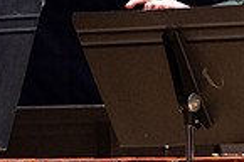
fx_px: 7331
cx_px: 311
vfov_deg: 1.3
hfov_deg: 1.9
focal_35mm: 1084
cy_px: -66
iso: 3200
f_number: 2.8
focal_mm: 200
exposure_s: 1/320
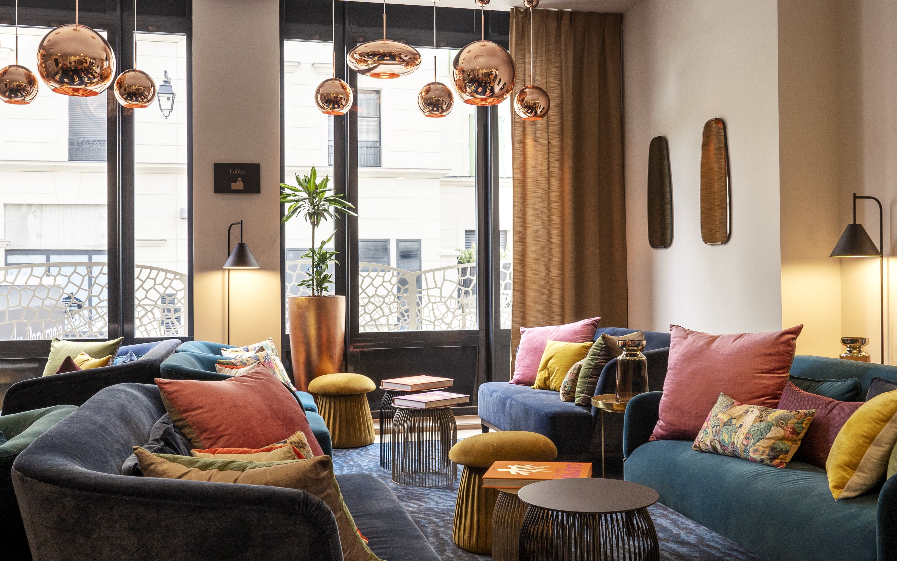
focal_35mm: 37
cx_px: 452
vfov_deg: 34.4
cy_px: 270
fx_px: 904
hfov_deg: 52.8
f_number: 9
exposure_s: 1/20
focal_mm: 24
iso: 100
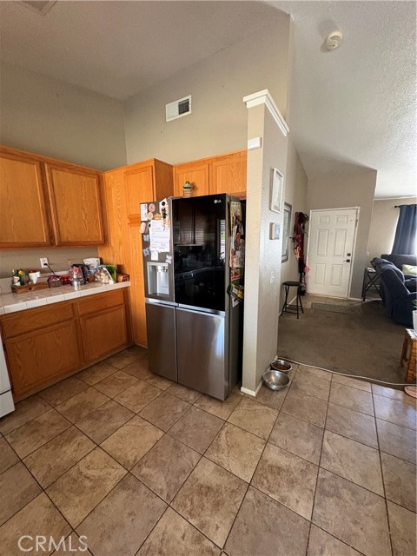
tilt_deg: -8.2
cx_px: 208
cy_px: 278
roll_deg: -1.5
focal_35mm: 14
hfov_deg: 85.7
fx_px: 225
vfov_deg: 102.1
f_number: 2.2
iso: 500
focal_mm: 2.22
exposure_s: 1/60
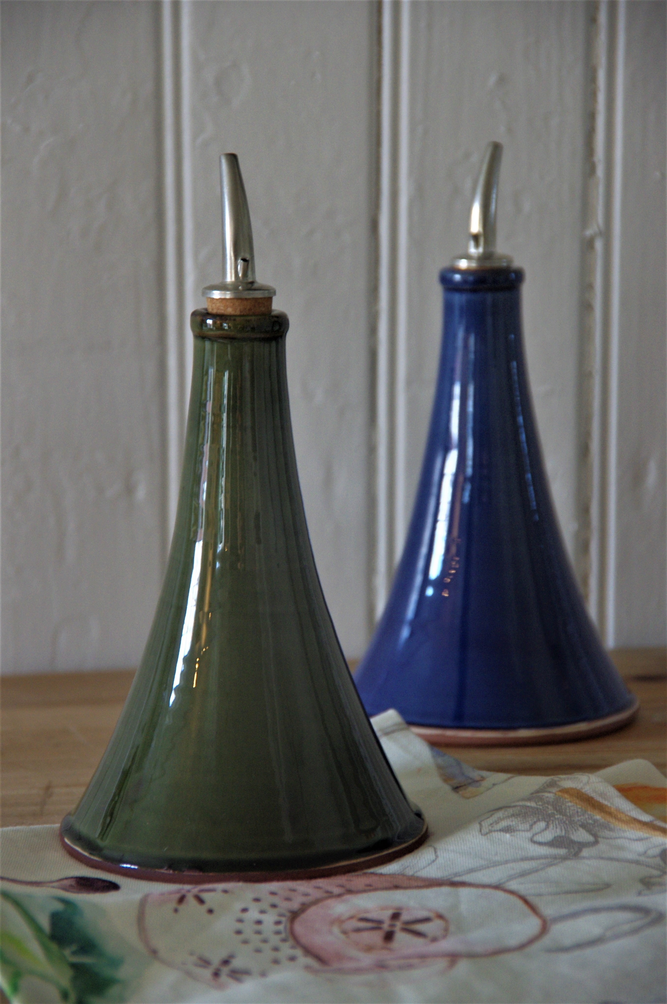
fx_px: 3260
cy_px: 502
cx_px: 334
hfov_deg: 11.7
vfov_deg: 17.5
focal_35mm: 117
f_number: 5.6
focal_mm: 78
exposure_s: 1/40
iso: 800
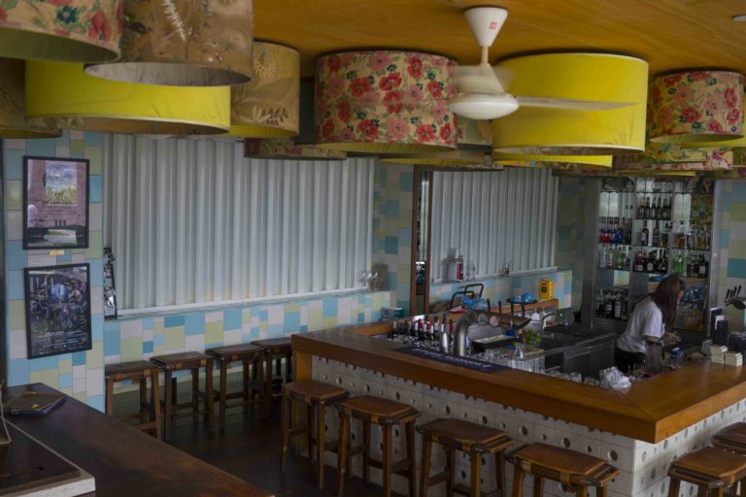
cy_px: 248
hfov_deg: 54.4
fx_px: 725
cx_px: 373
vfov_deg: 37.9
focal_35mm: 35
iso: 250
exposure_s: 1/160
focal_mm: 35
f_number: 4
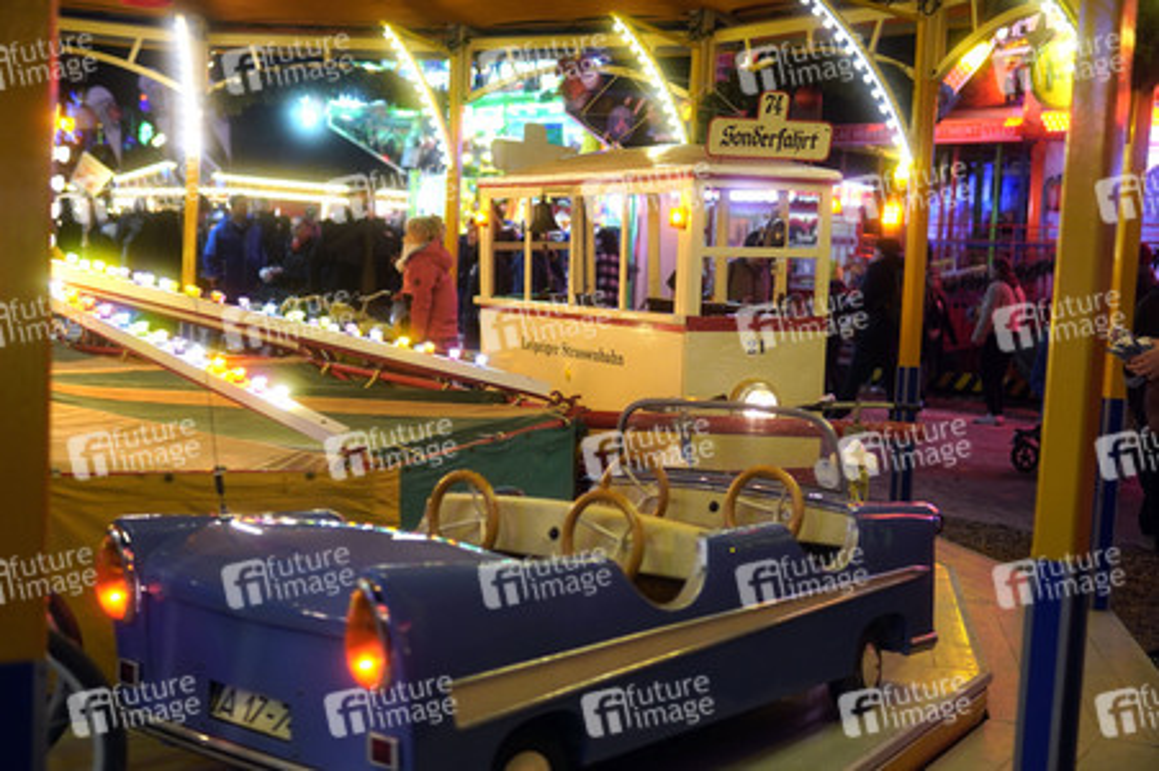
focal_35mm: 45
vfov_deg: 29.8
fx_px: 1448
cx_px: 580
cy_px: 386
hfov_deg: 43.6
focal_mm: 30
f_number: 1.4
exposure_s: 1/250
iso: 640
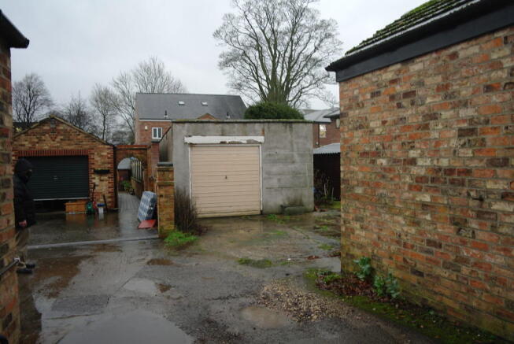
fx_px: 386
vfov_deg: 48.0
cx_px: 257
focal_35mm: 27
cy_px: 172
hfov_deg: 67.3
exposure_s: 1/40
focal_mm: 18
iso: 200
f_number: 3.5
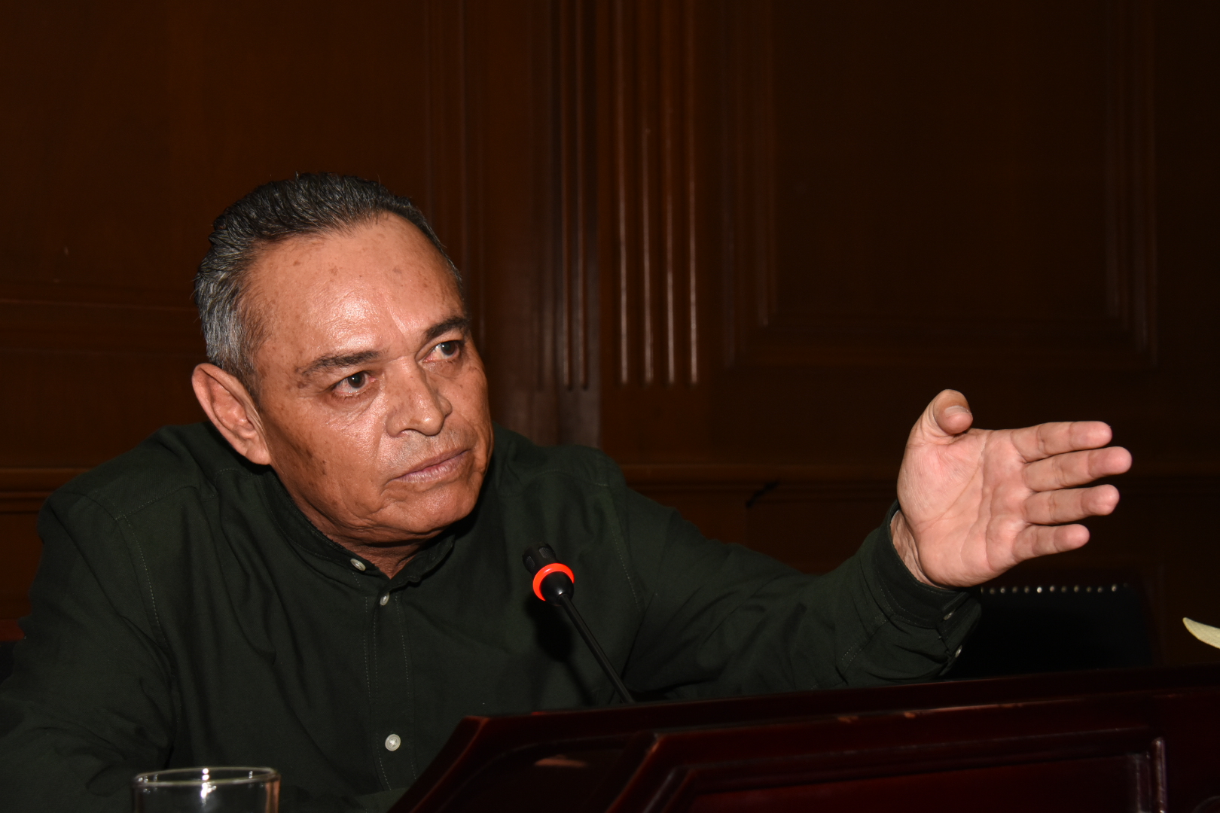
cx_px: 610
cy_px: 406
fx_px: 2440
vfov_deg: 18.9
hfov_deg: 28.1
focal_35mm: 72
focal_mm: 48
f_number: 8
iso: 800
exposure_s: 1/60
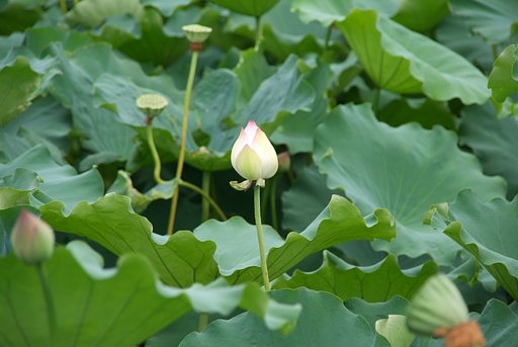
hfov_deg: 6.9
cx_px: 259
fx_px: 4323
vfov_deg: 4.6
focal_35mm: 300
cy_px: 174
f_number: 6.3
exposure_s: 1/180
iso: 200
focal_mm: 200
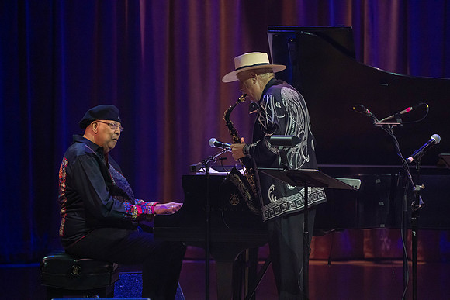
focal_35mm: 321
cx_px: 225
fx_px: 4013
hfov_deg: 6.4
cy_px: 150
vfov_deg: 4.3
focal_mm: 321
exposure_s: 1/320
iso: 3200
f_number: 5.6
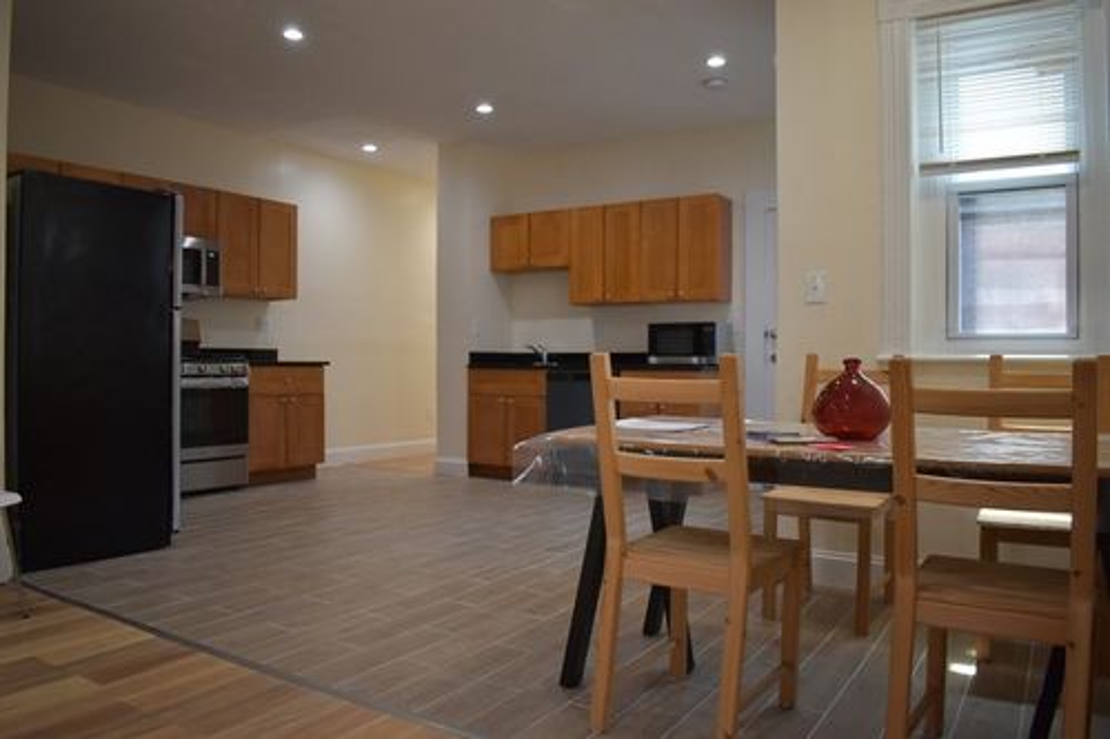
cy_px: 370
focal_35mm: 27
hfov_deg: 67.4
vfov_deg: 47.9
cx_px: 555
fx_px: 832
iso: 800
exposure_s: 1/160
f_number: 3.5
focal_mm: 18
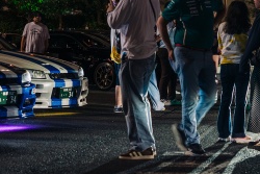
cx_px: 251
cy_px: 27
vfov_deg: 9.1
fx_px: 1084
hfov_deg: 13.5
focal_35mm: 150
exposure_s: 1/30
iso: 400
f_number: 2.5
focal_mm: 50
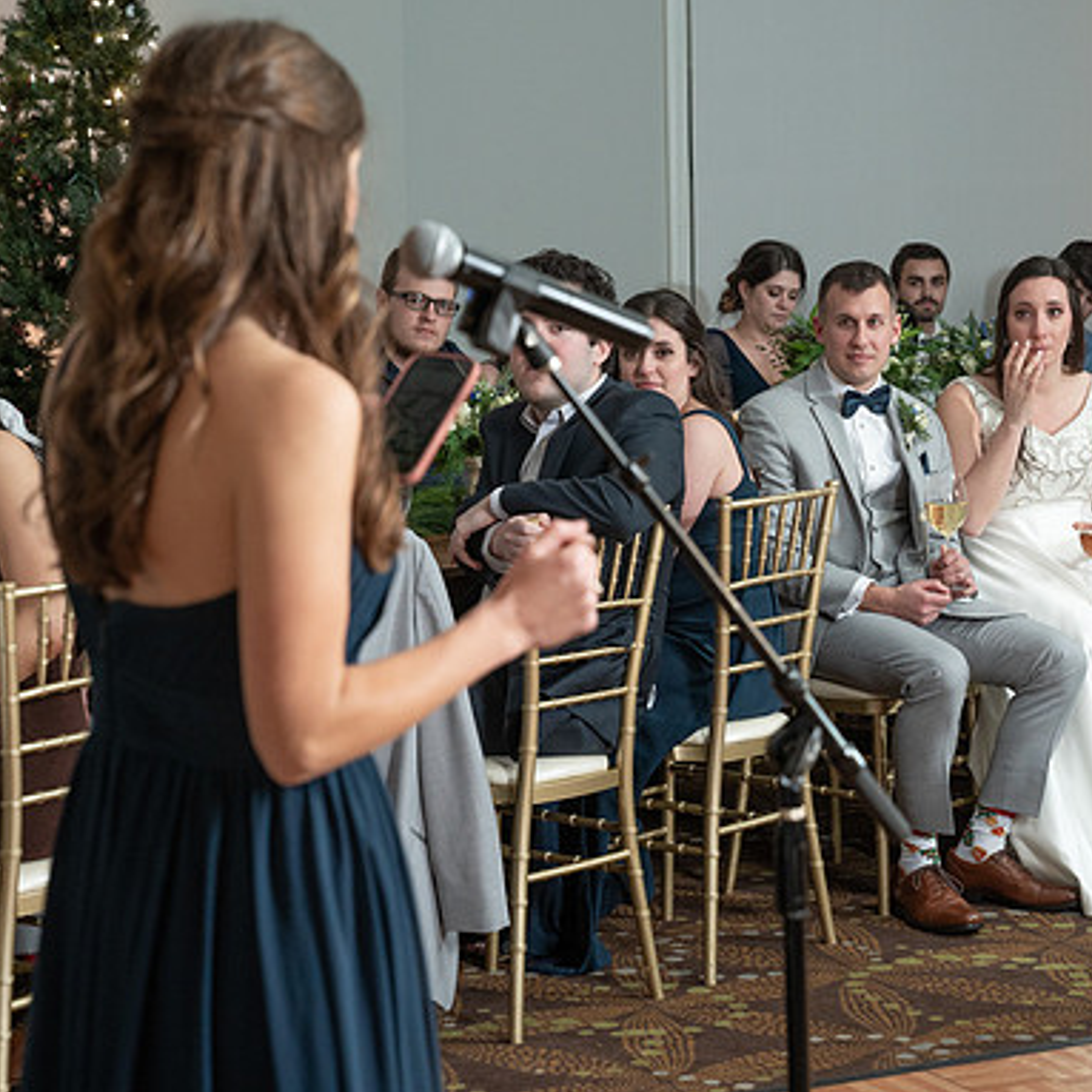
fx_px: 3212
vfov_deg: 19.3
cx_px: 587
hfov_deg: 19.3
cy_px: 549
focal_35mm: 90
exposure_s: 1/200
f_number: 5
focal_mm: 70
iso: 2000
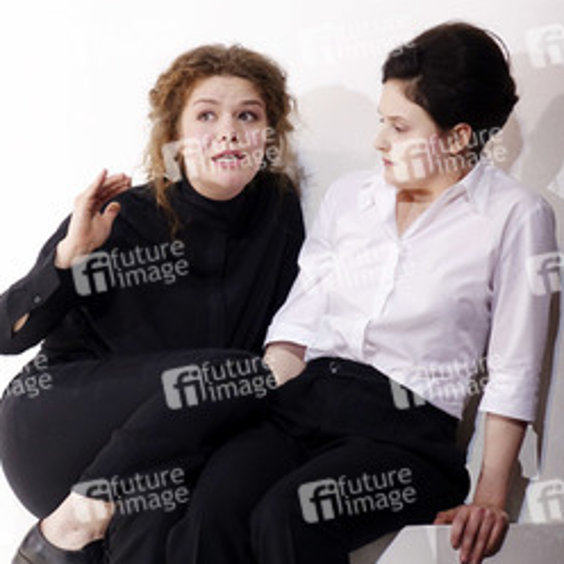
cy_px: 325
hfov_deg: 5.7
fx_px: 5696
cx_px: 160
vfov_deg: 5.7
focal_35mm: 309
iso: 400
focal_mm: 73.3
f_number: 3.5
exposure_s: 1/100
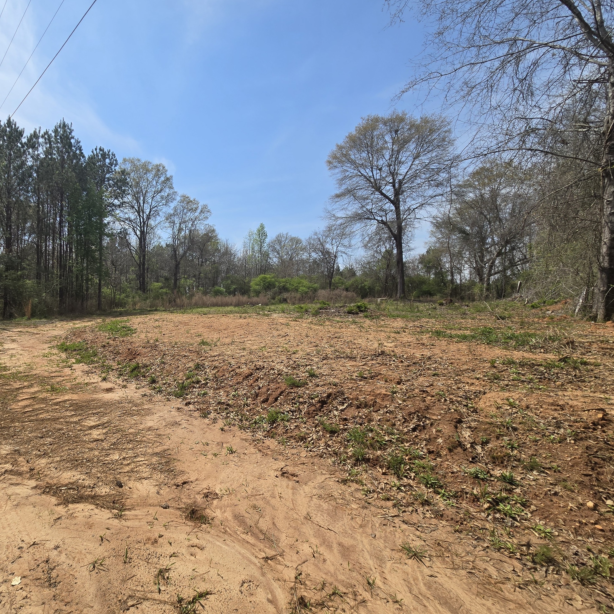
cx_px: 210
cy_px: 312
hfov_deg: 84.7
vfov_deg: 87.4
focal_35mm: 16
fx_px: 321
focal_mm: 2.2
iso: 50
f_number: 2.2
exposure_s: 1/2890
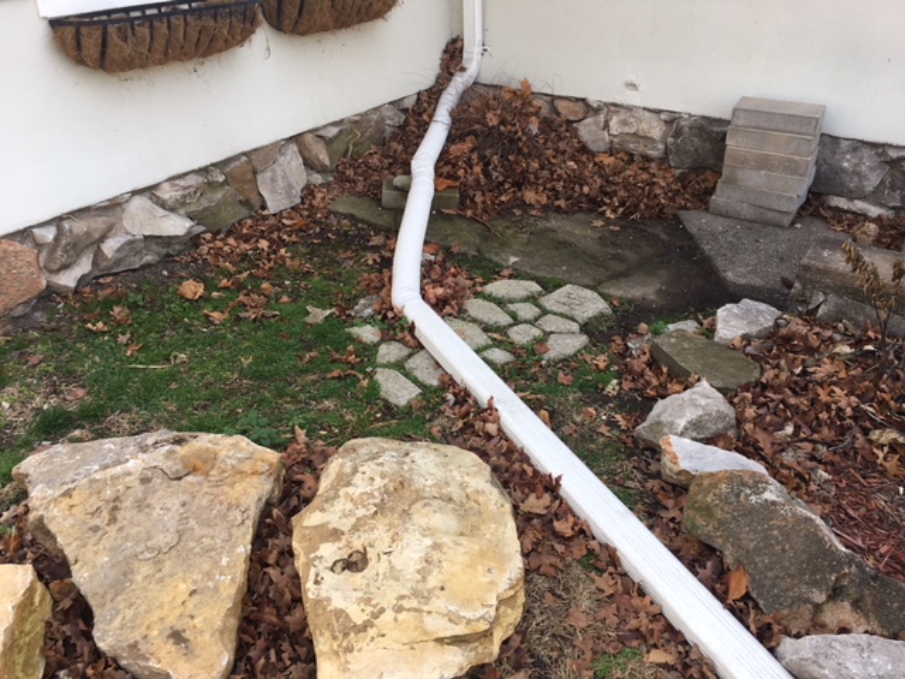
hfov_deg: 61.7
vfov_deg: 48.2
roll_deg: -0.1
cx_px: 452
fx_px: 758
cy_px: 340
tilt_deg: -30.0
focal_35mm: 29
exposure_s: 1/146
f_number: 2.2
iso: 25
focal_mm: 4.15
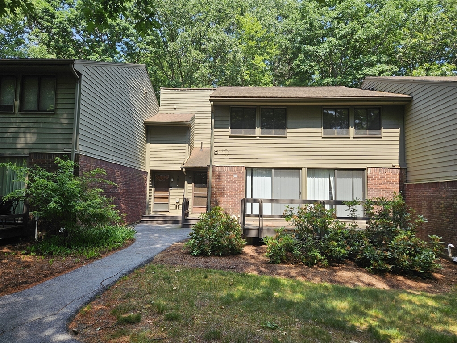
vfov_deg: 58.9
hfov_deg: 73.9
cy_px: 172
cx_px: 228
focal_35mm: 23
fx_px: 304
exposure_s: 1/586
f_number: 1.8
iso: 32
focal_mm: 5.4
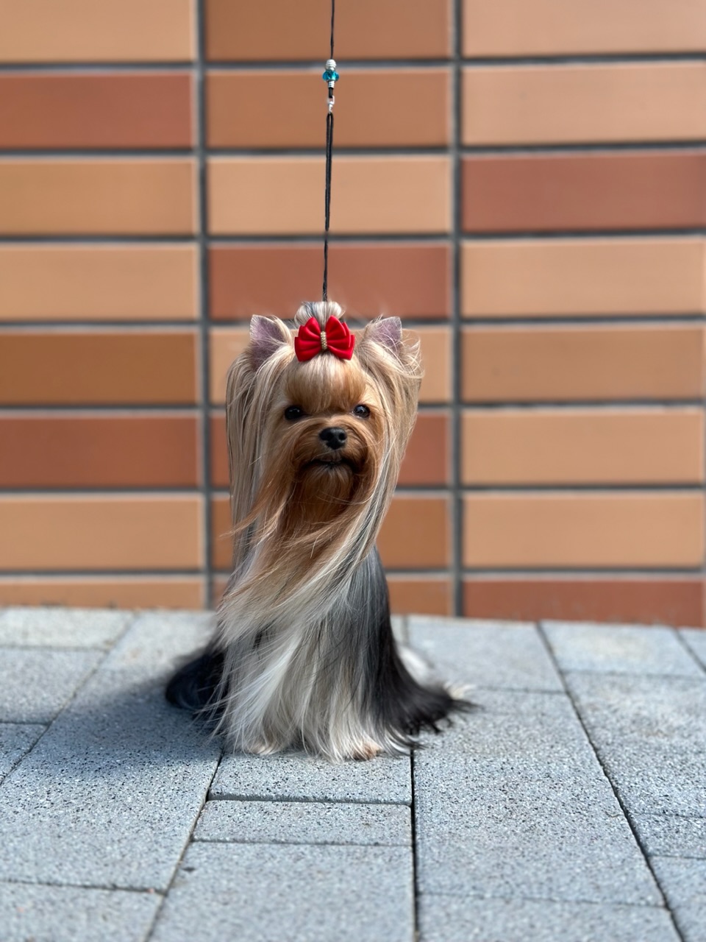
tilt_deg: -4.0
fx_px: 1305
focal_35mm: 48
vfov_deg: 39.7
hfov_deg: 30.3
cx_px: 353
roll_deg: +1.0
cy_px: 471
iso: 80
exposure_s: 1/1212
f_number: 1.78
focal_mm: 6.86
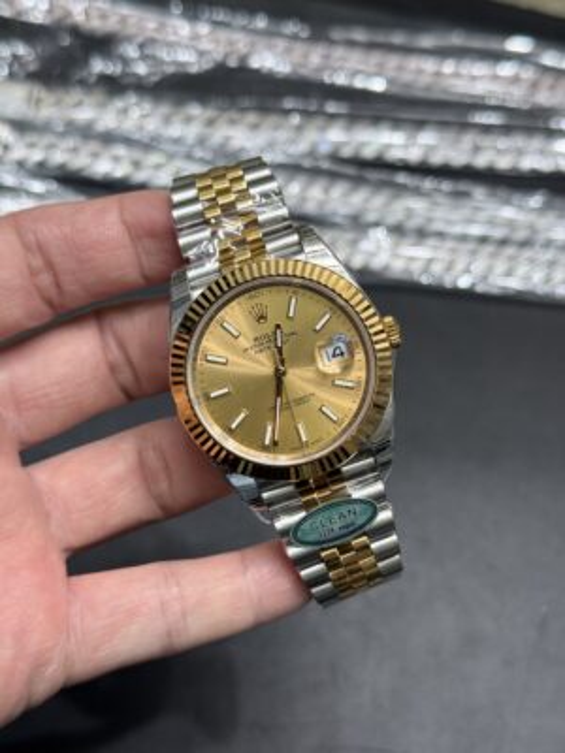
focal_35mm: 48
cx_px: 282
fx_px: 1045
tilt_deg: -62.9
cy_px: 376
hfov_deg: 30.3
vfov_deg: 39.7
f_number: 1.78
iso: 50
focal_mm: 6.76
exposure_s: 1/100
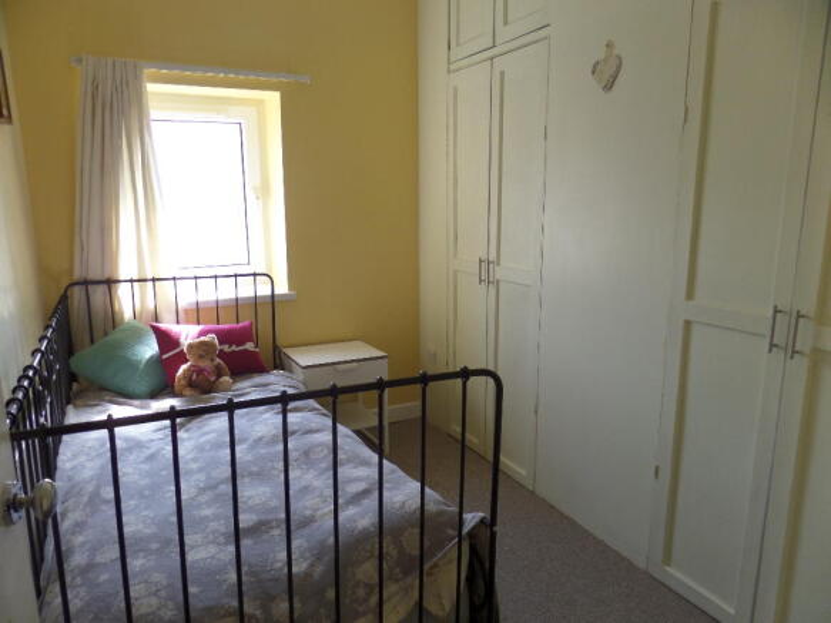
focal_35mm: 24
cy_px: 312
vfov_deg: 56.8
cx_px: 416
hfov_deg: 71.6
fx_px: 576
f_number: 3.2
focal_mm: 4
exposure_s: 1/60
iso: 100
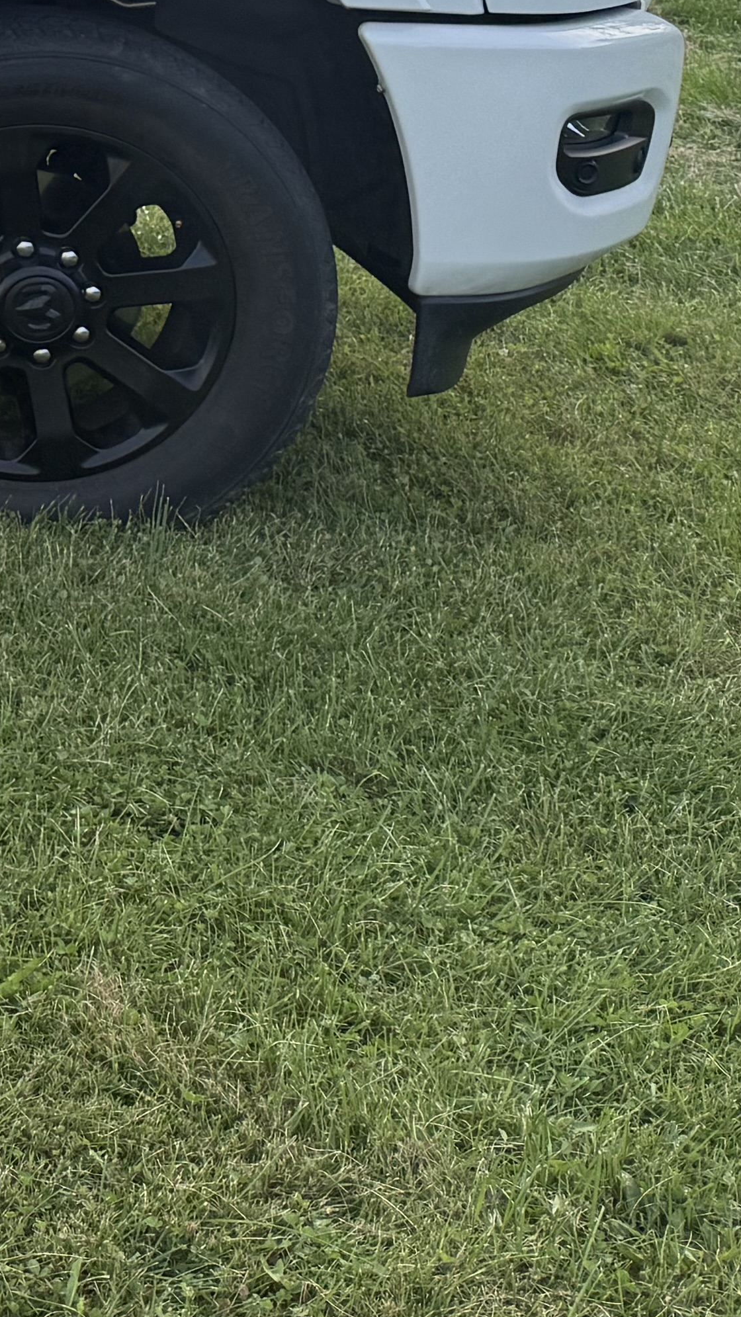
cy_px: -30
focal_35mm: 75
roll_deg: +1.3
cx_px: -1078
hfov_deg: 12.4
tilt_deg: -8.1
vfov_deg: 26.6
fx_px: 2620
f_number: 1.78
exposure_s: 1/2232
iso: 100
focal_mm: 6.76
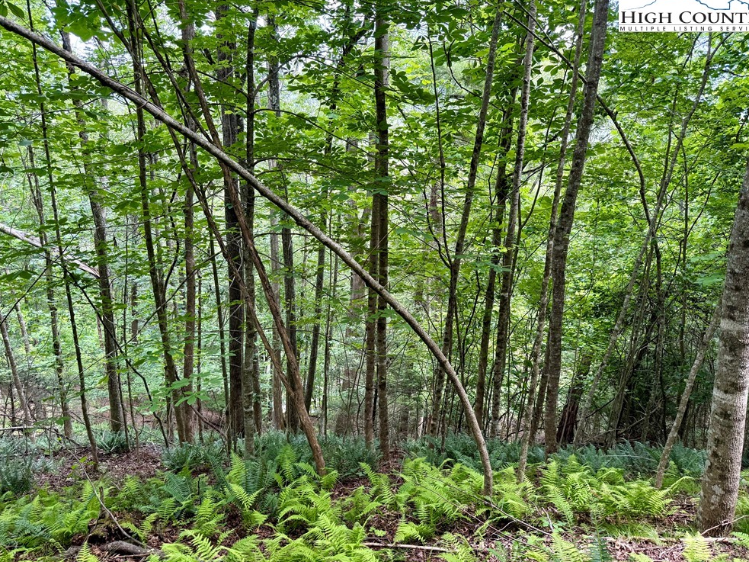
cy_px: 286
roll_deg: -2.7
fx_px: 541
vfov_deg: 54.9
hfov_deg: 69.4
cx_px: 384
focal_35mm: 25
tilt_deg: -16.2
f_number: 1.78
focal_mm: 6.76
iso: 125
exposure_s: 1/232
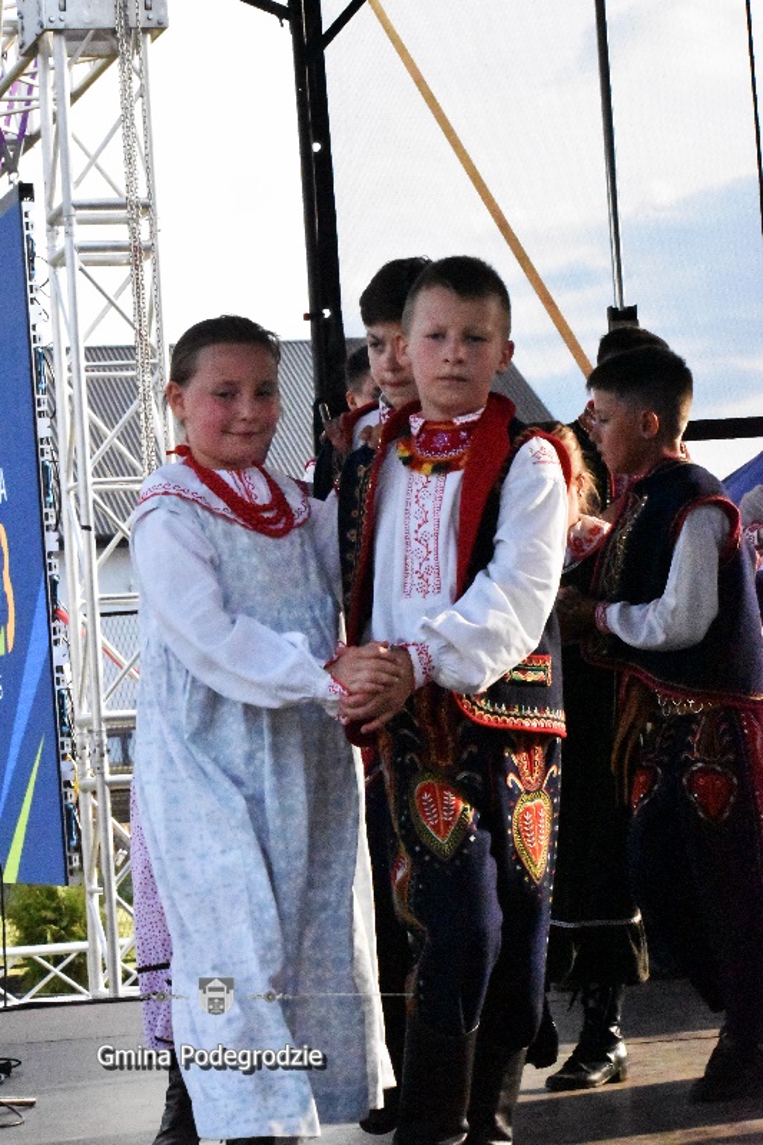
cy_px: 572
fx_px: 3339
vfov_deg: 19.5
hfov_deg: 13.0
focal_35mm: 105
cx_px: 382
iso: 25600
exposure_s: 1/4000
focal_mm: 70
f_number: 16
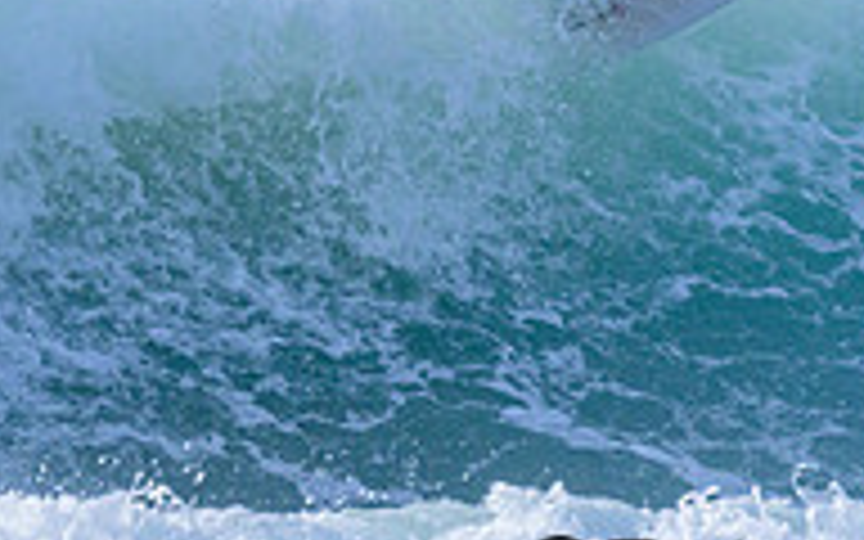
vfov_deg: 0.8
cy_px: -169
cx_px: 868
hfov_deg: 1.2
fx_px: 40924
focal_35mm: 1738
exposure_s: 1/2000
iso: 1000
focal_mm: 550
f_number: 11
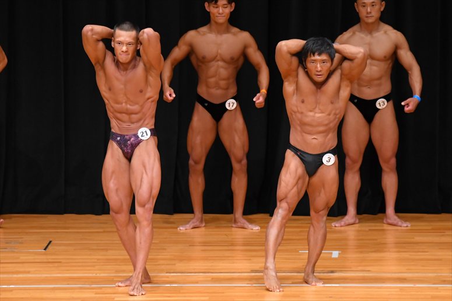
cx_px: 226
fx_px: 3765
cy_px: 150
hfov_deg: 6.9
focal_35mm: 300
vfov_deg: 4.6
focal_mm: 200
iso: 4000
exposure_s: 1/400
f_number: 5.6
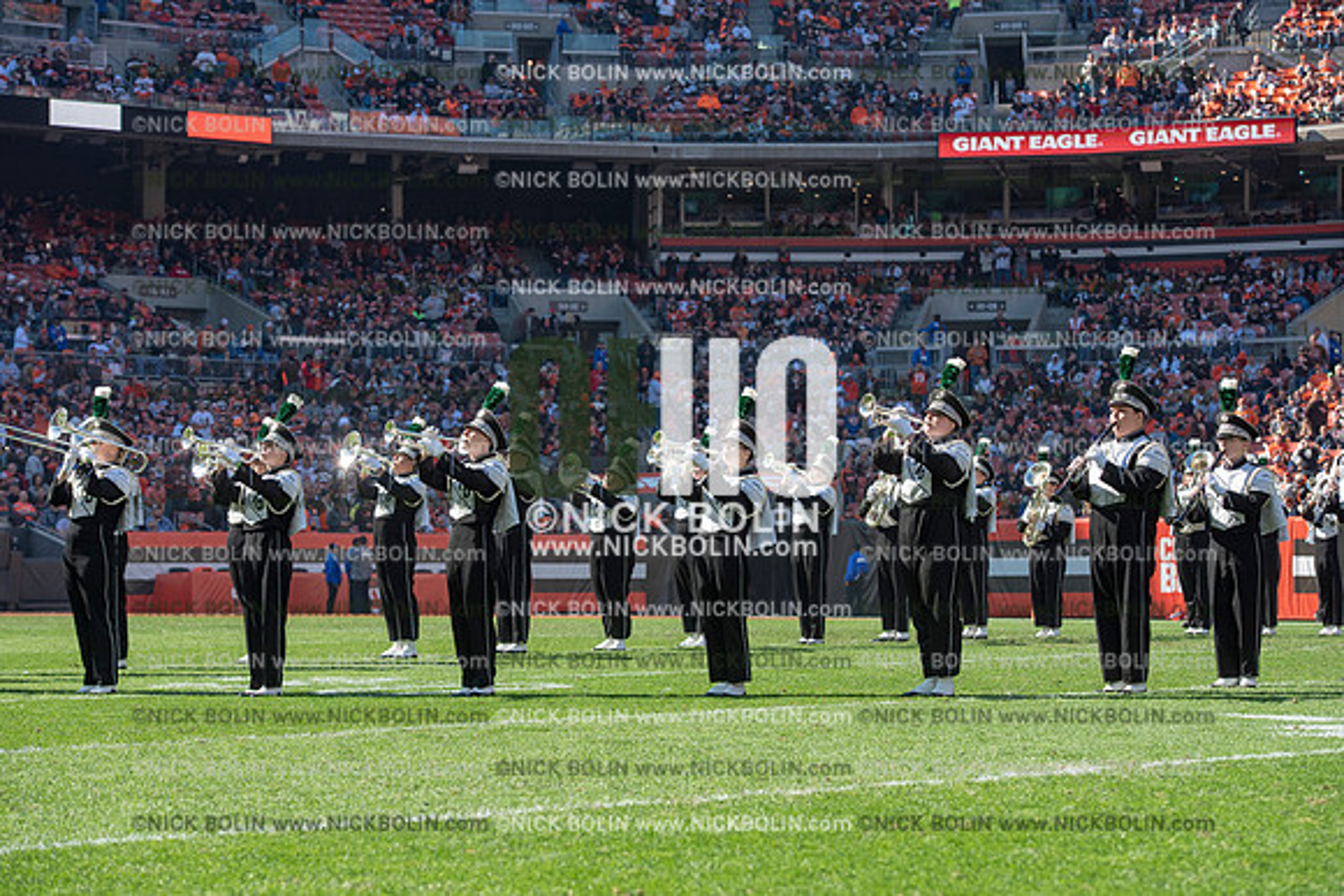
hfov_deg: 21.5
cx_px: 672
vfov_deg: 14.4
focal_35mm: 95
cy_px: 448
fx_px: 3547
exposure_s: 1/2000
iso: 400
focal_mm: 95
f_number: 5
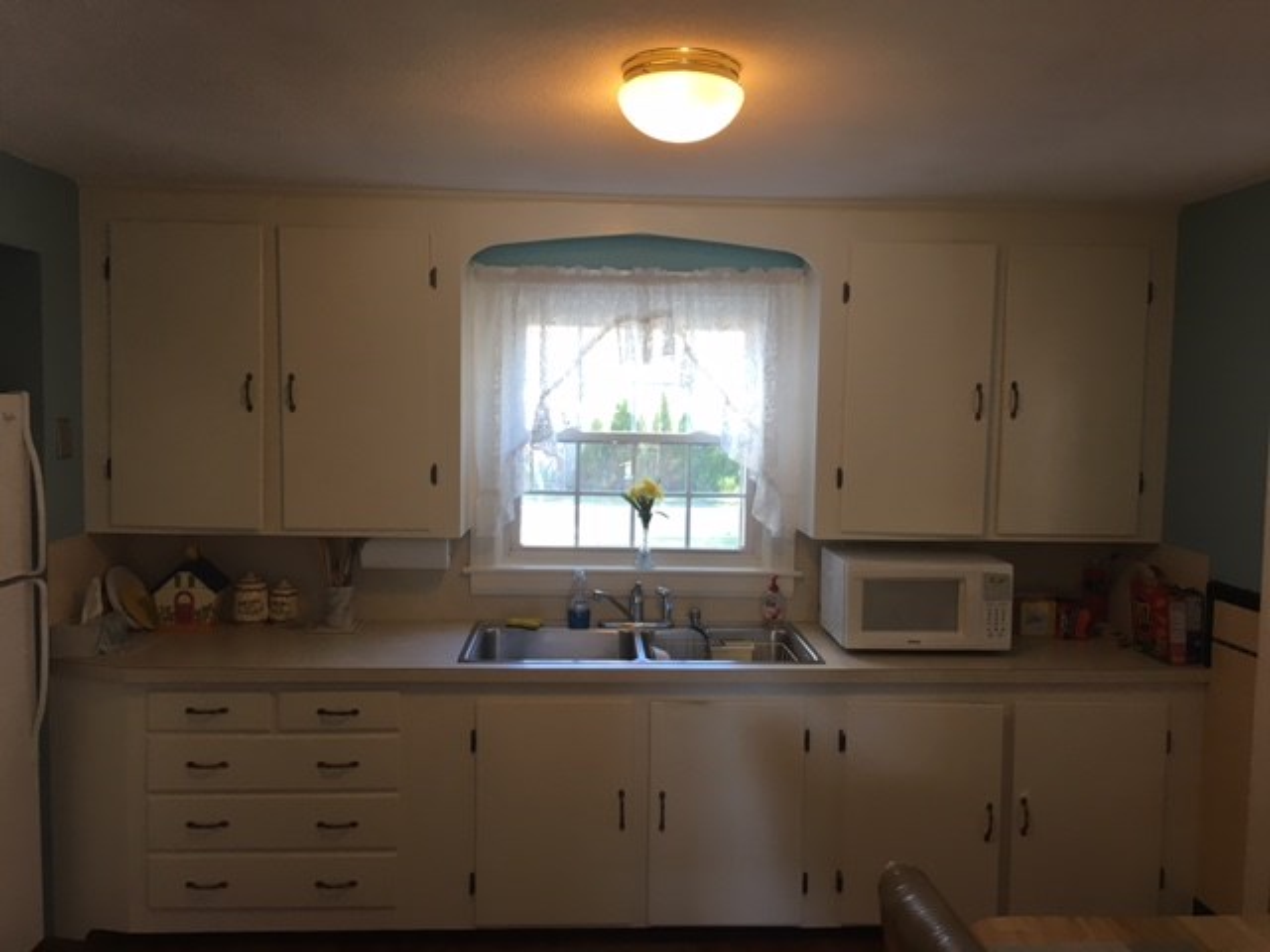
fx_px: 1064
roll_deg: -0.9
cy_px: 476
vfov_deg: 48.2
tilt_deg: -3.9
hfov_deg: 61.7
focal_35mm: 29
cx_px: 635
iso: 50
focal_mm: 4.15
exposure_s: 1/30
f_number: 2.2
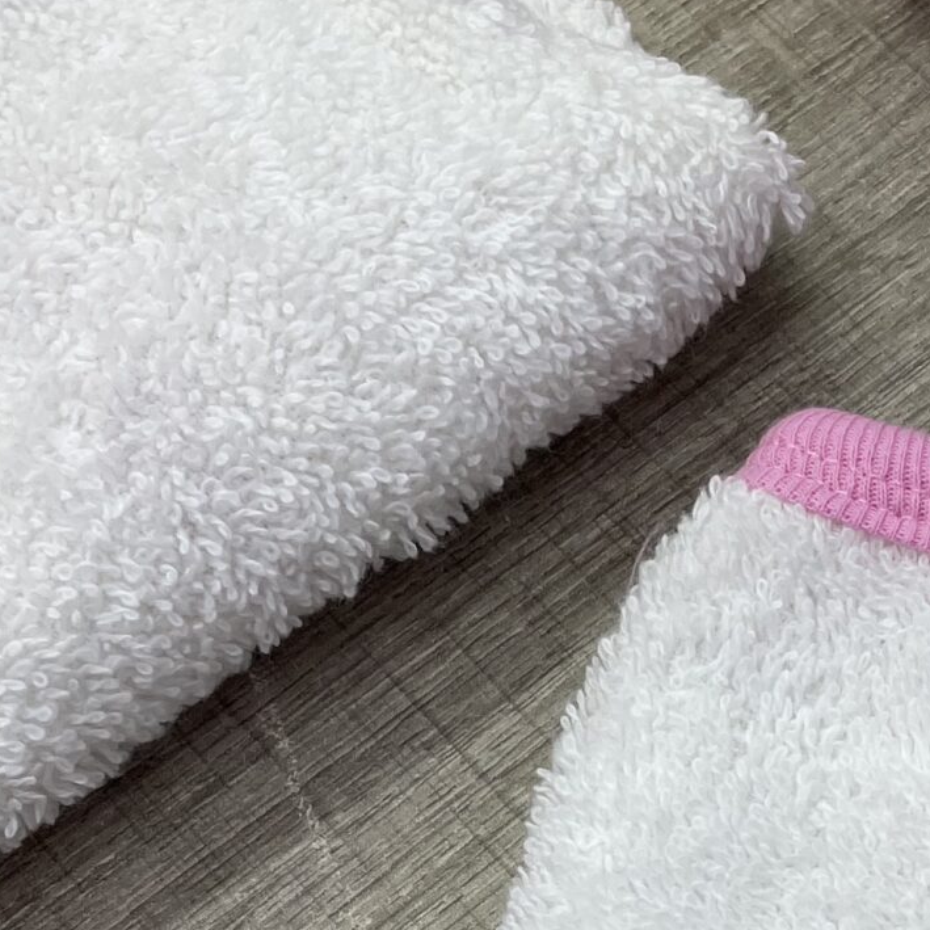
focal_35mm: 83
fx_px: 2523
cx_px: 980
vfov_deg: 20.1
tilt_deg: -65.9
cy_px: 972
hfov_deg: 20.1
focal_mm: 4.2
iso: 32
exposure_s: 1/192
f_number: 1.6
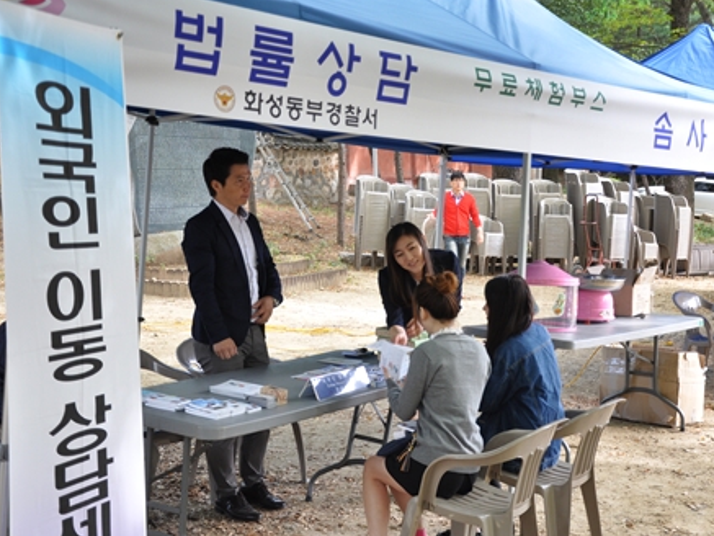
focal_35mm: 56
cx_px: 390
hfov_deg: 34.3
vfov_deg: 26.1
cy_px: 266
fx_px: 1155
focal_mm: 34
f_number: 4.5
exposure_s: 1/80
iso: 640
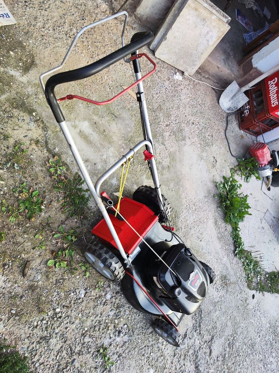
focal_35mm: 23
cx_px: 140
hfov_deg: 58.9
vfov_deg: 73.9
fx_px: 247
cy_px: 186
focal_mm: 7.01
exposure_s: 1/100
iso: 164
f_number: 1.69
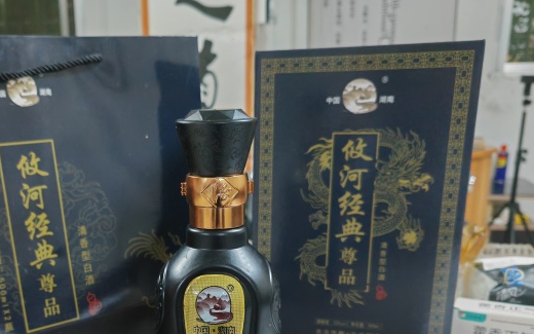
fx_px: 640
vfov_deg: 28.2
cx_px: 158
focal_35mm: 44
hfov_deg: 44.3
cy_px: 295
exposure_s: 1/50
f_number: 1.9
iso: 640
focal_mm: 6.12
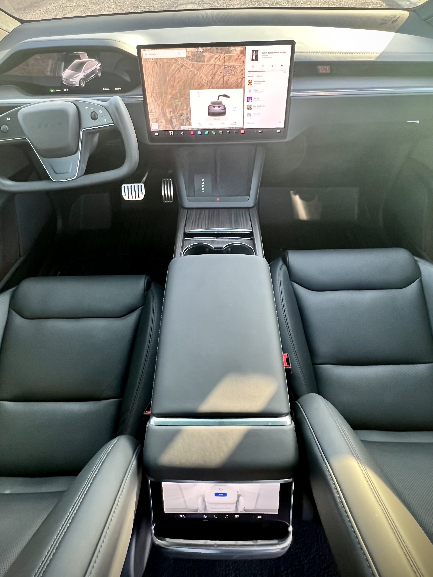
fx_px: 300
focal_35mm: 18
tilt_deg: -45.7
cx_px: 210
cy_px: 233
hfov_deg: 71.6
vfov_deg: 86.7
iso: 250
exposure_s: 1/77
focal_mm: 1.57
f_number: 1.8
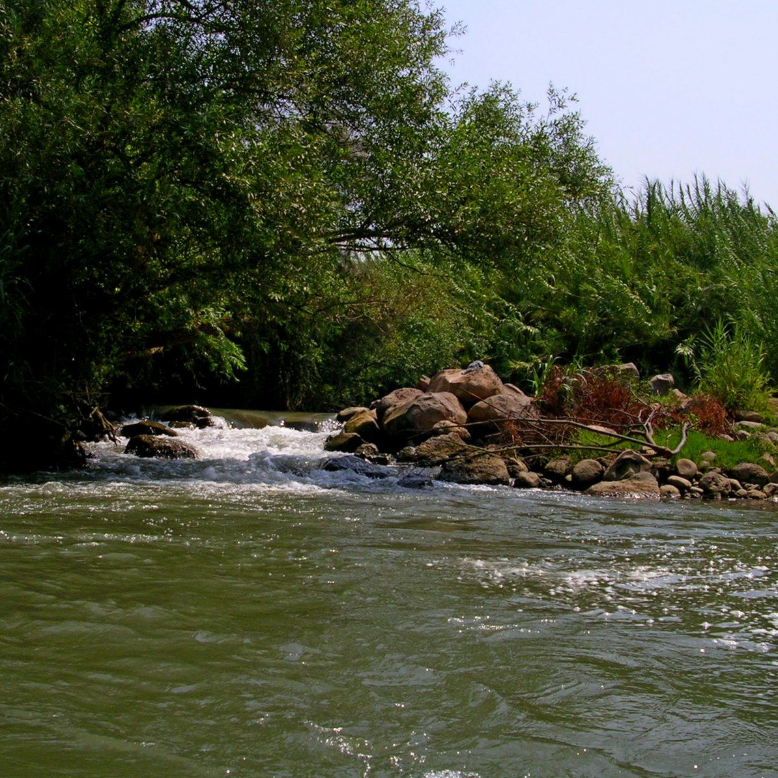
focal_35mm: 45
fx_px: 1144
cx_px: 358
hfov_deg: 37.5
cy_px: 388
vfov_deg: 37.6
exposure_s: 1/420
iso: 50
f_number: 5.6
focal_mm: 5.8
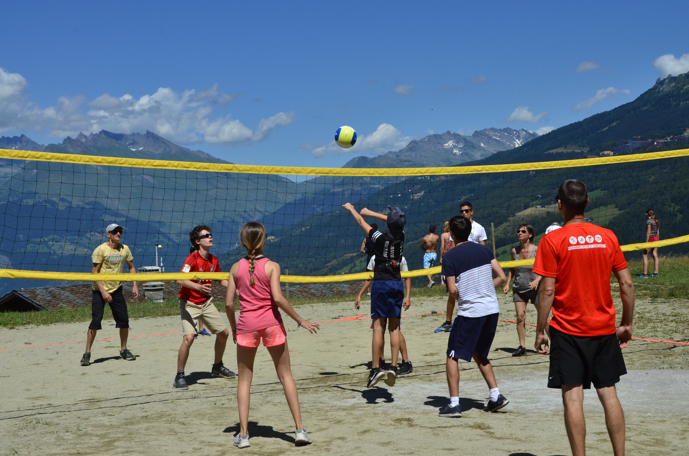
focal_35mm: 60
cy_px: 228
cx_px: 344
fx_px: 1146
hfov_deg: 33.5
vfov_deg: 22.5
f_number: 11
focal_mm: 40
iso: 400
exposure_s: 1/1600
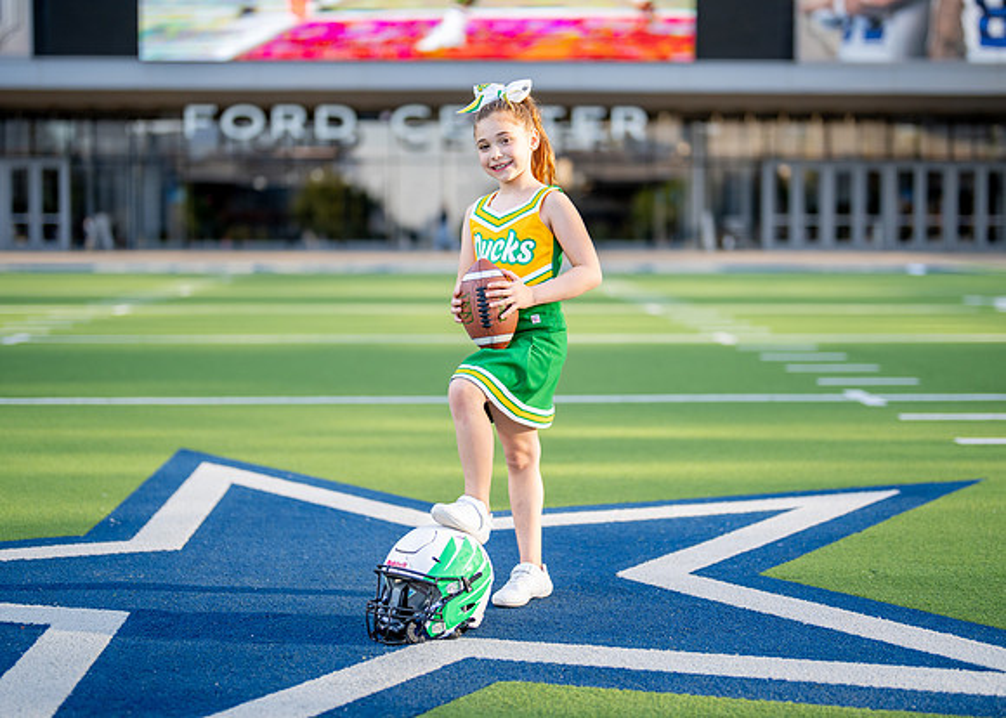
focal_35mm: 60
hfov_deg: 32.5
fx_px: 1725
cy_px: 328
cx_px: 509
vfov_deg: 23.5
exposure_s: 1/2500
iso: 160
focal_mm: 50
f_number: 1.2
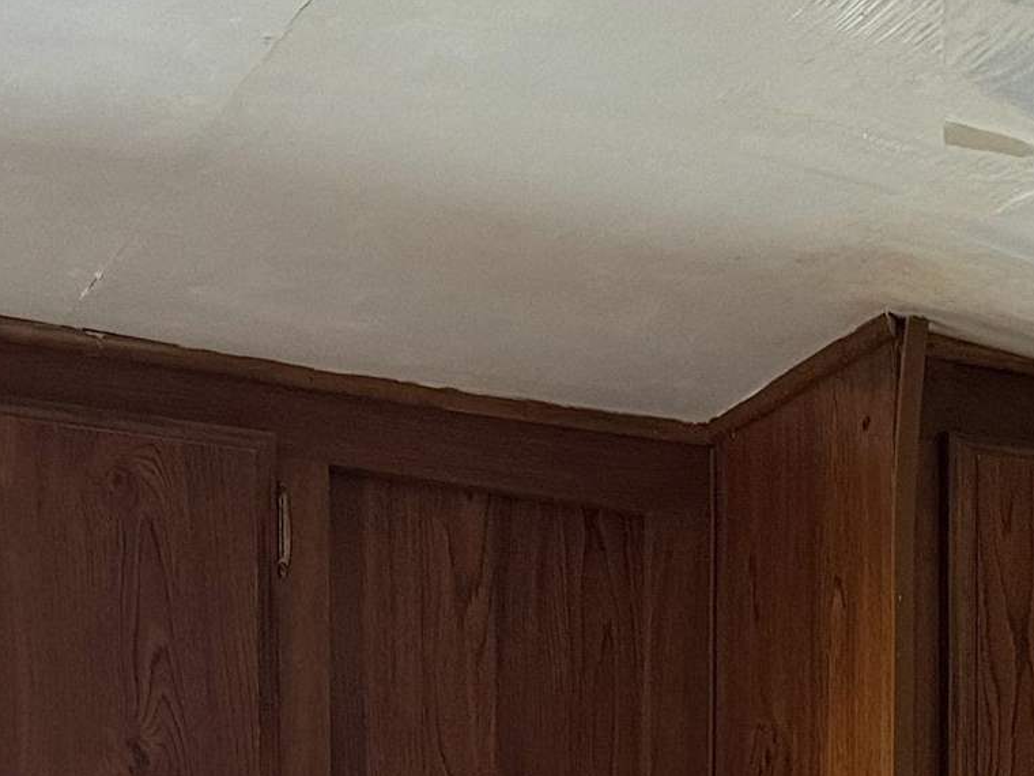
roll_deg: +1.1
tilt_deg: -2.0
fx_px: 2897
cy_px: 1359
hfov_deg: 19.9
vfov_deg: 13.7
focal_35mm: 97
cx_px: 880
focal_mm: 6.76
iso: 250
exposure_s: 1/60
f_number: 1.78
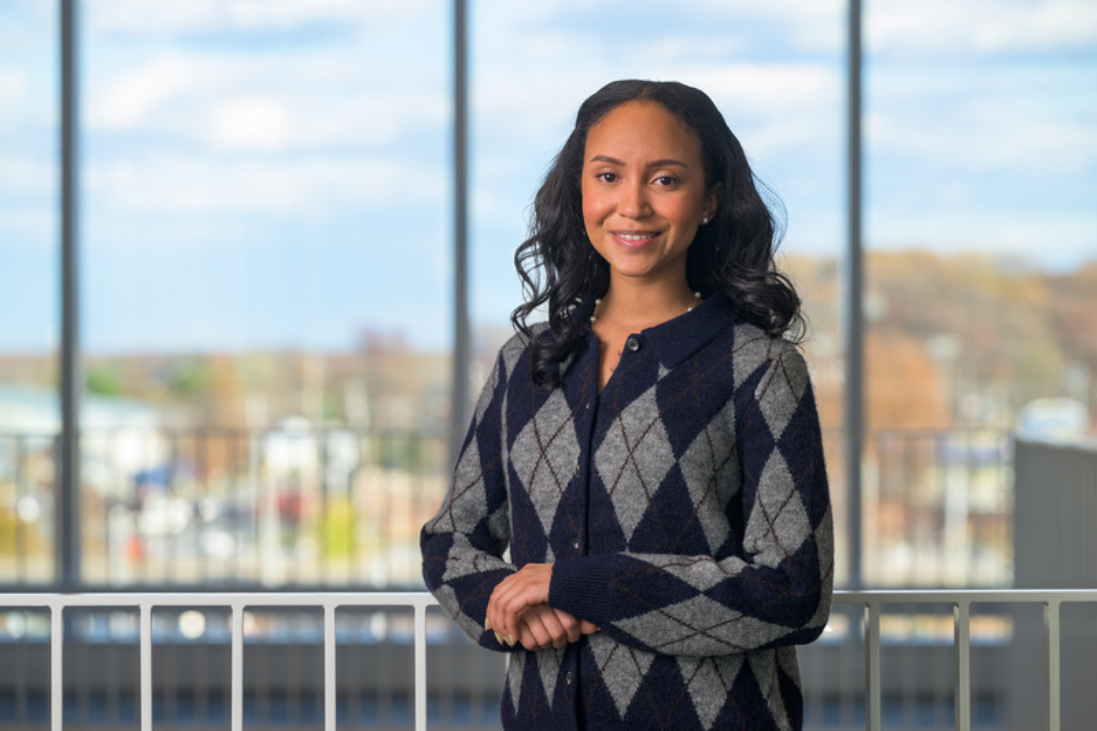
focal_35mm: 125
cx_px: 548
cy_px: 366
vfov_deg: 11.0
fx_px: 3808
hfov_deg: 16.4
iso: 100
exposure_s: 1/160
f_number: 4.5
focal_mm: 125
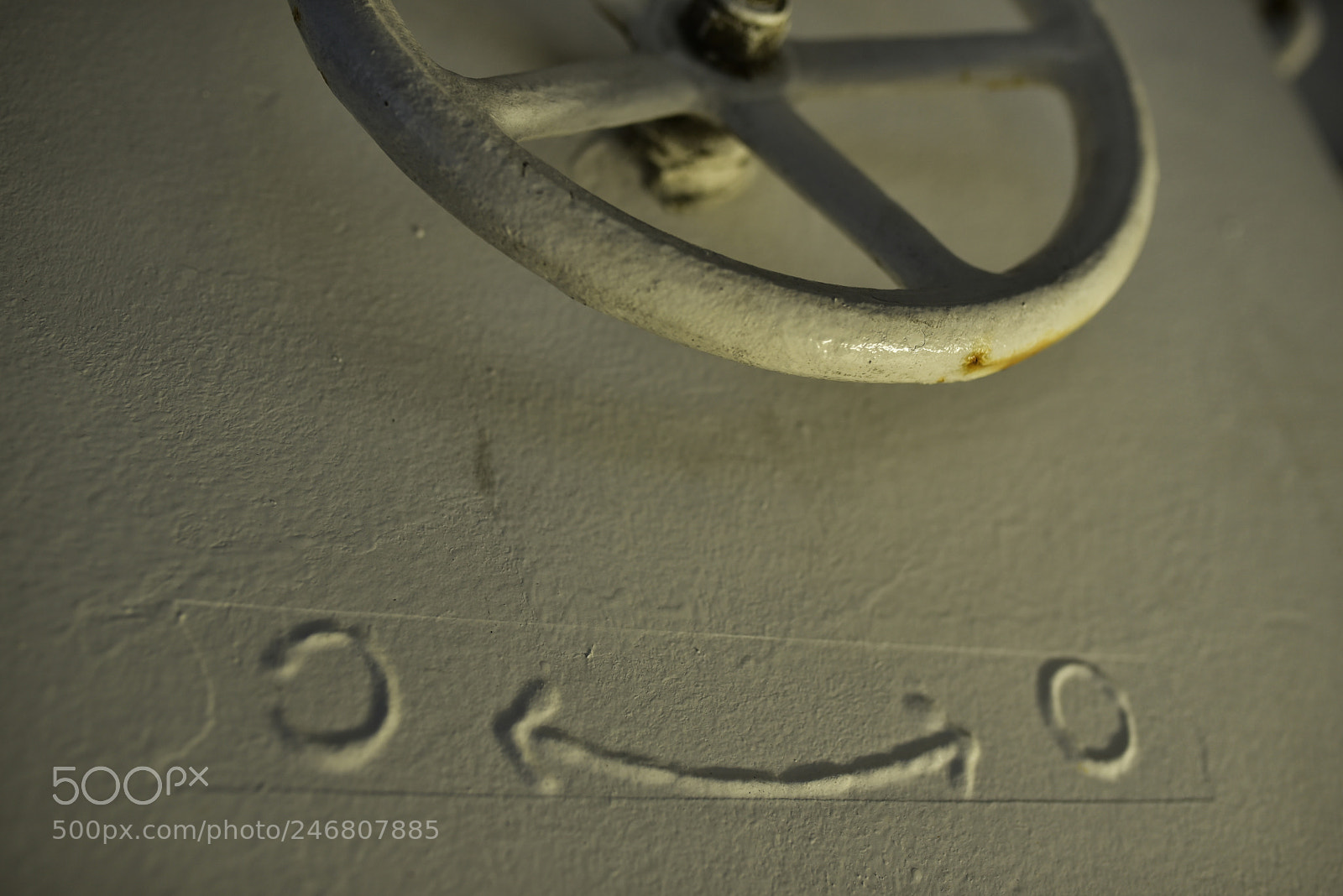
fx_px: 1306
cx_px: 672
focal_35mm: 35
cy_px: 448
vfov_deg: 37.9
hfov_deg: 54.4
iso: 400
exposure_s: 1/160
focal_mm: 35
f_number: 2.5
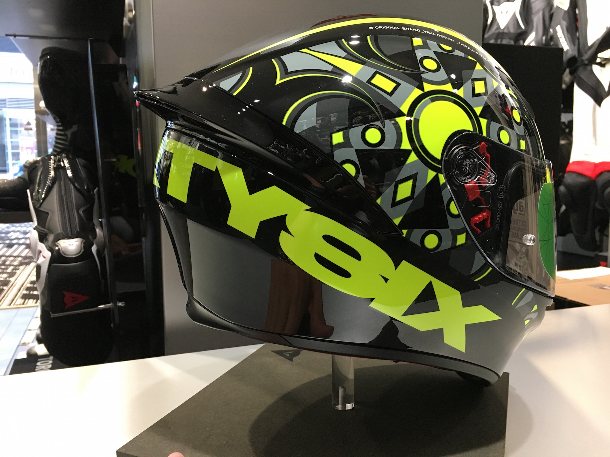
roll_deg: -0.1
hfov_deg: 61.7
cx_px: 305
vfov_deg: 48.2
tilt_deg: -6.1
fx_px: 511
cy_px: 228
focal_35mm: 29
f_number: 2.2
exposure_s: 1/30
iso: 160
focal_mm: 4.15
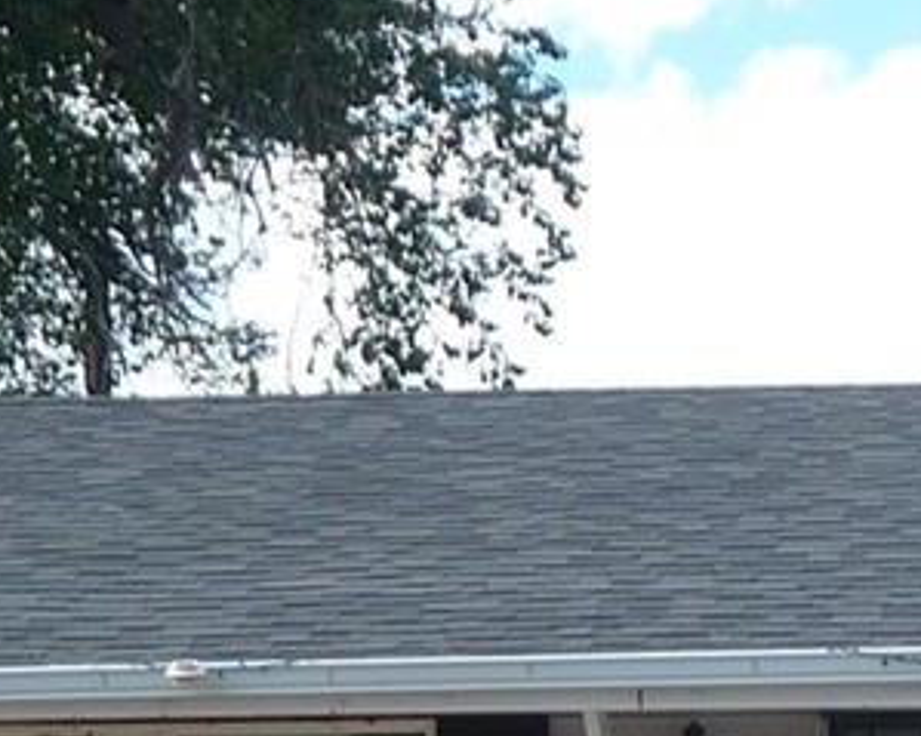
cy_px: 1564
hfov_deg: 9.5
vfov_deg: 7.3
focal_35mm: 202
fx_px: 5504
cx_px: 739
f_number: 4
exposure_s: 1/400
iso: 100
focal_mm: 7.1
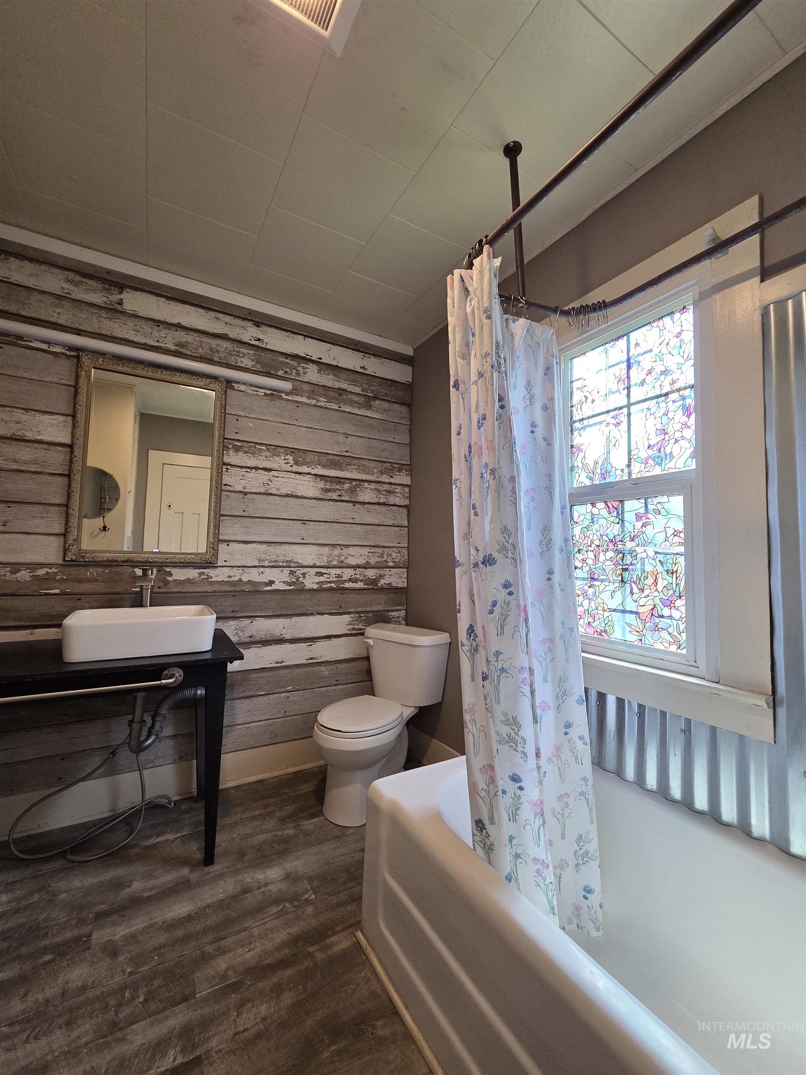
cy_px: 538
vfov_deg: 106.2
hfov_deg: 89.9
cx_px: 403
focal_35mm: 13
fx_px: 404
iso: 250
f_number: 2.2
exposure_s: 1/120
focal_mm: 2.2
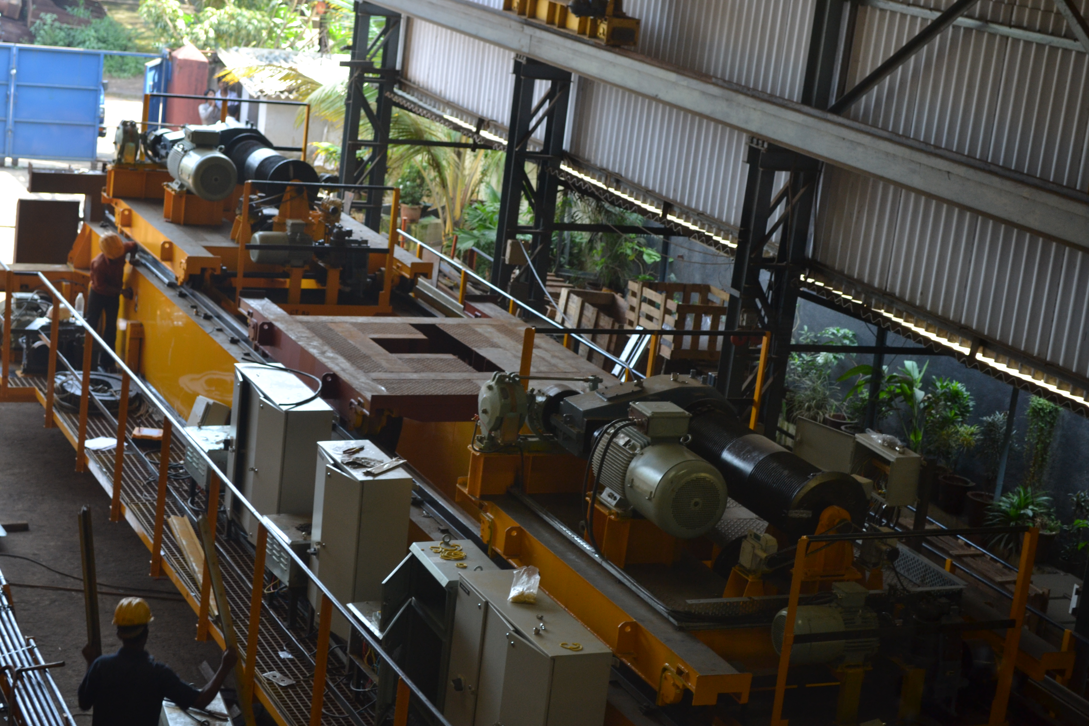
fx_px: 2087
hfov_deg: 29.2
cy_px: 363
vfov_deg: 19.7
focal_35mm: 69
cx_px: 544
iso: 400
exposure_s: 1/20
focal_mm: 46
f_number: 5.3
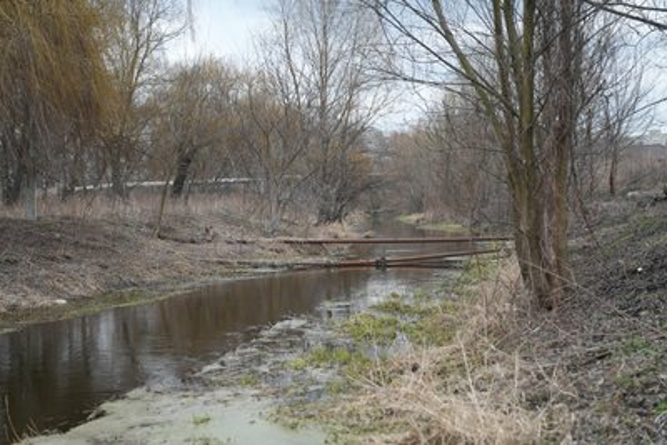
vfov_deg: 24.6
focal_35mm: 55
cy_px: 222
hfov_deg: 36.2
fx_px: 1019
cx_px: 334
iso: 250
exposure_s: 1/125
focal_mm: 55
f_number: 2.8
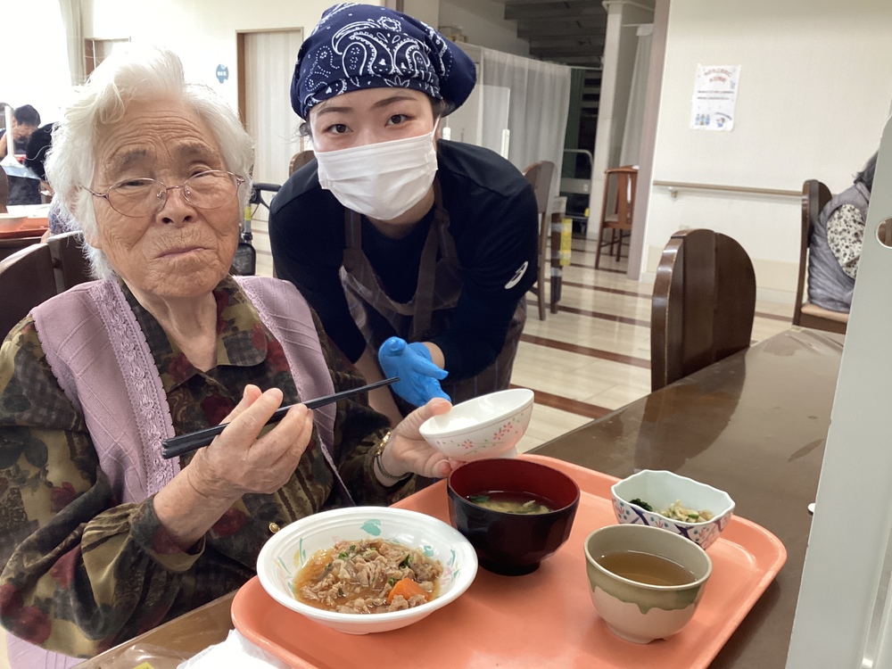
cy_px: 334
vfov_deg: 45.4
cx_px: 446
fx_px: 799
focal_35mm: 31
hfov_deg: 58.4
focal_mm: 3.3
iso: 100
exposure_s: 1/60
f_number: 2.4
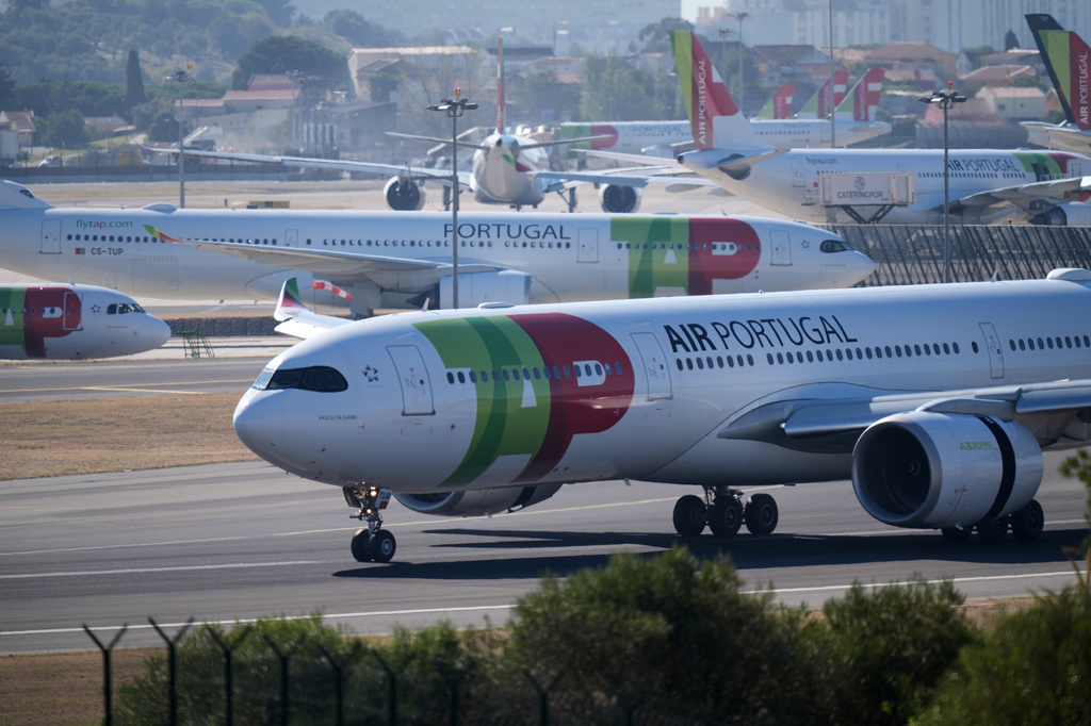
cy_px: 363
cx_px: 546
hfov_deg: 3.7
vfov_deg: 2.5
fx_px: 16965
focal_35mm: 560
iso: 250
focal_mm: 560
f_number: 4
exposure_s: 1/2500
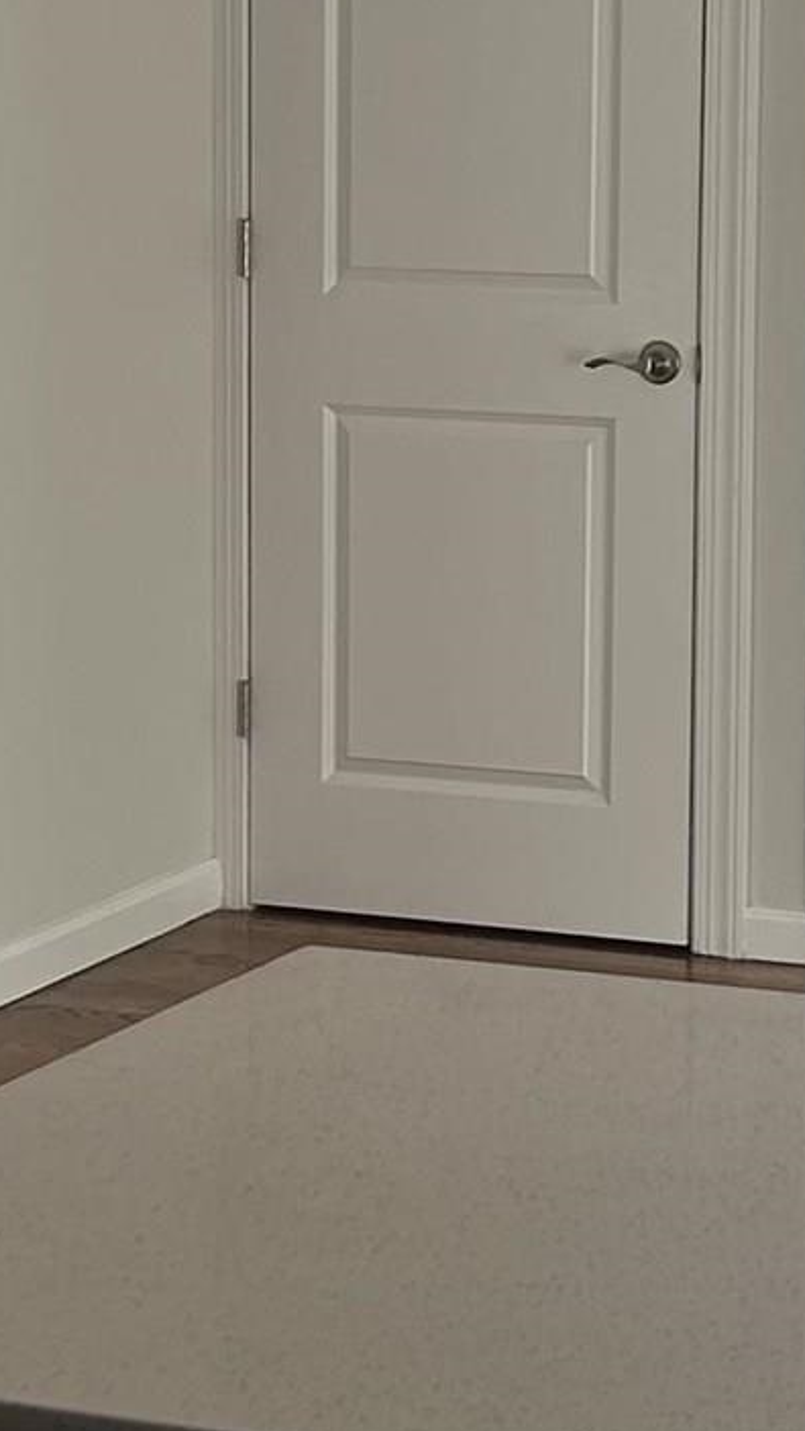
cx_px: 444
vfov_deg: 17.3
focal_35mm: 124
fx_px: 4704
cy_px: 595
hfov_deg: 9.8
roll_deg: -1.1
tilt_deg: -6.9
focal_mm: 5.7
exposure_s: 1/278
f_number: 1.5
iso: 40
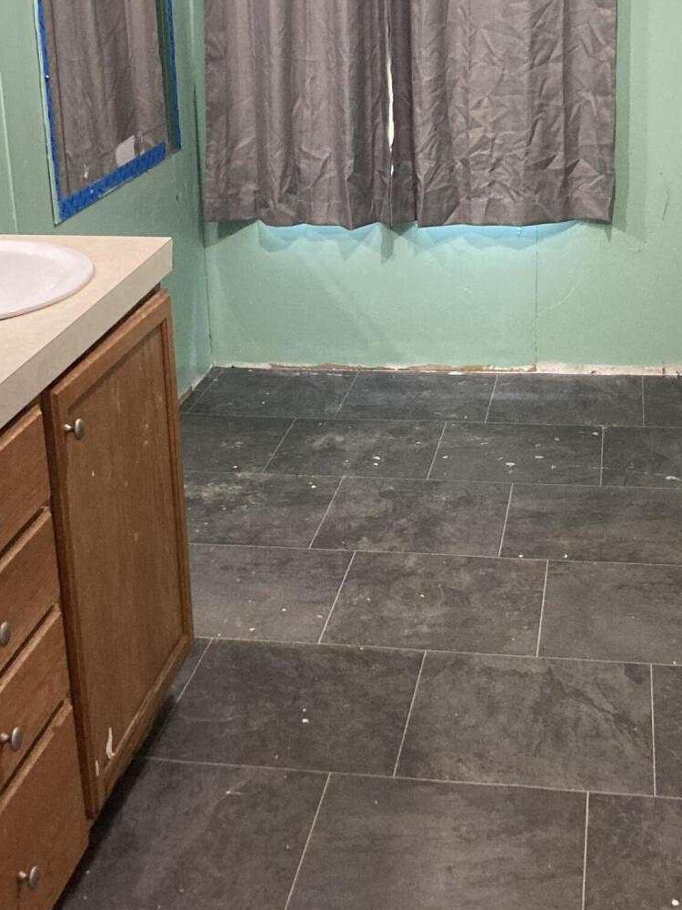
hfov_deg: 26.1
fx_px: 1471
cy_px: 384
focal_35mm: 56
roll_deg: +2.4
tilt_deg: -19.5
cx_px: 356
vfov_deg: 34.3
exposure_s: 1/40
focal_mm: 3.99
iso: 320
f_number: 1.8
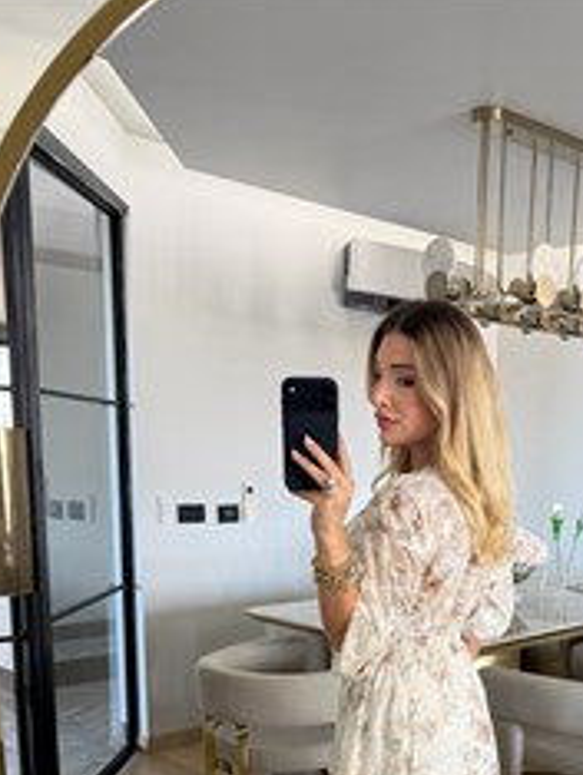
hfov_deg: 34.4
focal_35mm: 41
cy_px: 649
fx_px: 919
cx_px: 444
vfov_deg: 43.0
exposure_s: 1/78
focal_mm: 6.76
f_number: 1.78
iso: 200
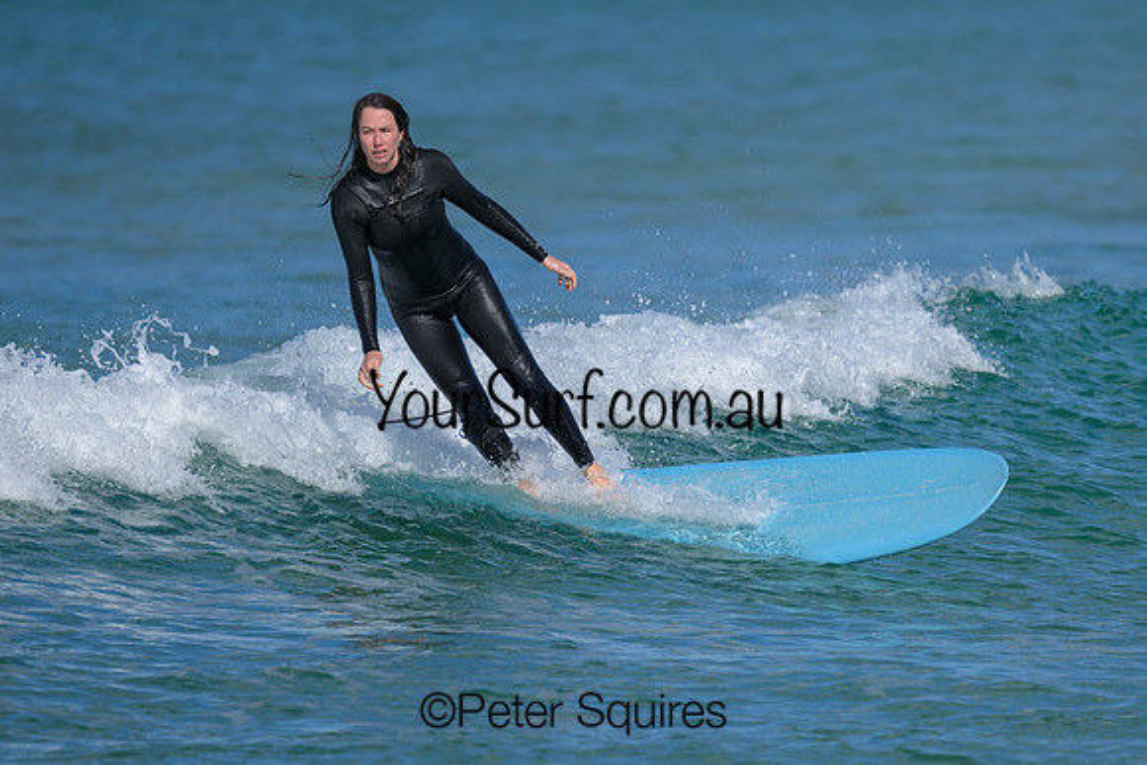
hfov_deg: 2.1
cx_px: 709
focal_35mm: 989
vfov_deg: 1.4
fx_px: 31521
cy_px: 394
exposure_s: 1/2000
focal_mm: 800
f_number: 6.3
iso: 220
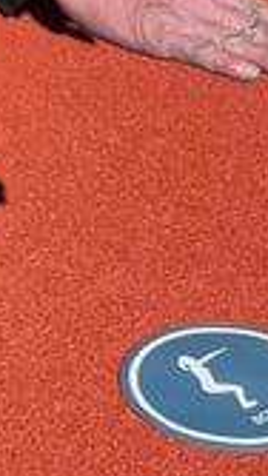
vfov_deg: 11.7
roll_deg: +0.4
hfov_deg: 6.9
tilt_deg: -17.2
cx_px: -131
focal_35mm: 174
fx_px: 2197
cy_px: -304
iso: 50
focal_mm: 5.1
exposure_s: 1/4016
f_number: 1.6
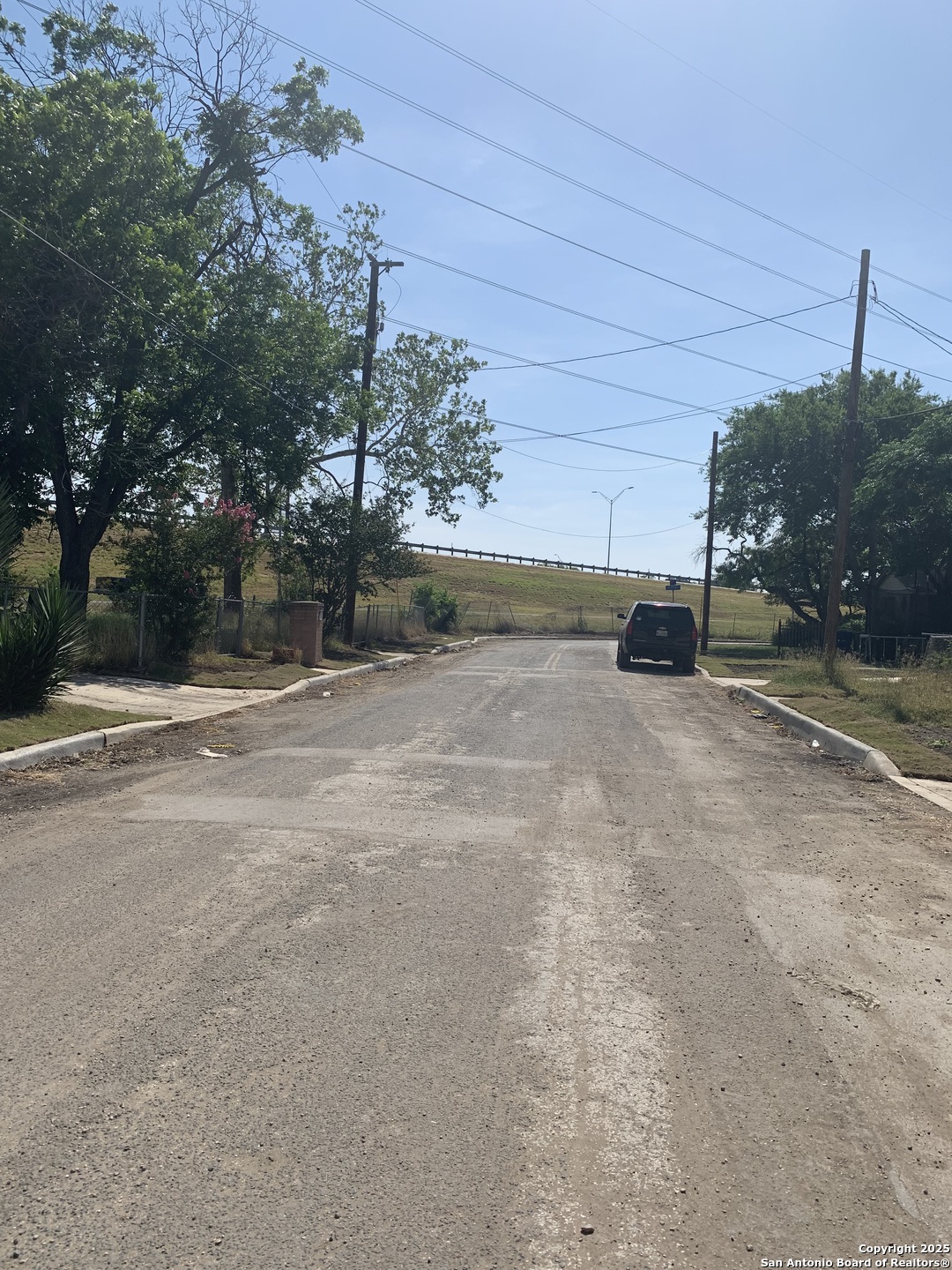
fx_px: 953
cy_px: 635
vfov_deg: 67.3
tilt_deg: +0.2
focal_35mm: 26
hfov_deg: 53.1
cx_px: 476
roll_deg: -2.7
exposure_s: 1/4464
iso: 25
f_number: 1.8
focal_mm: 4.25
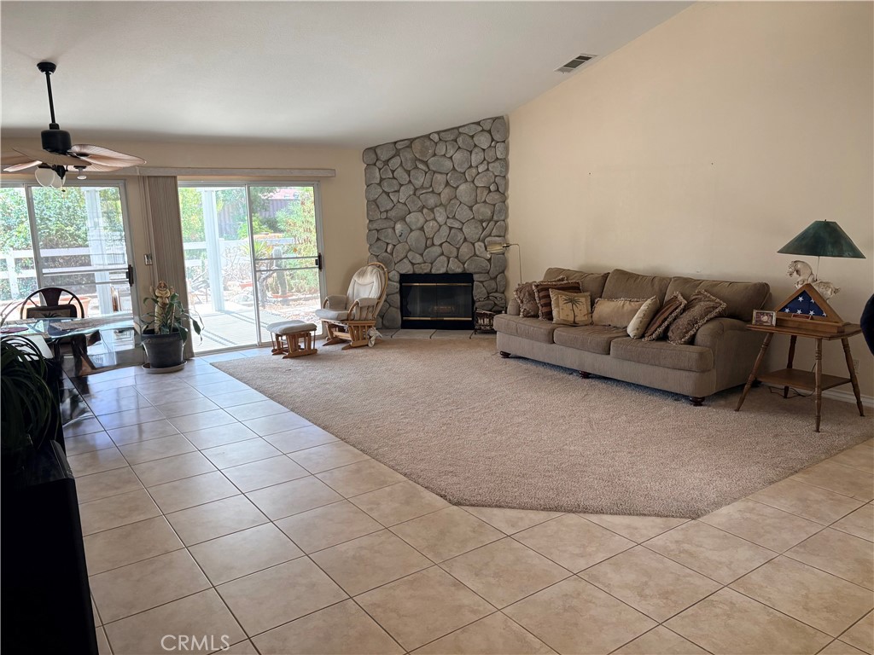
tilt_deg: -9.9
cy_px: 328
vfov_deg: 53.1
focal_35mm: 26
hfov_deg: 67.3
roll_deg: +1.2
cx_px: 437
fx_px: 656
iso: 125
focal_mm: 5.96
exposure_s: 1/150
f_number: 1.6
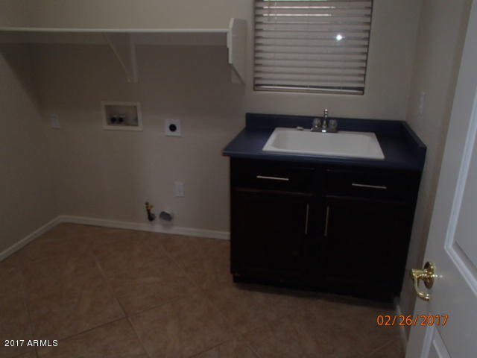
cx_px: 238
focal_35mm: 28
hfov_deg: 63.4
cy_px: 179
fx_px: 386
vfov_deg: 49.7
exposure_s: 1/30
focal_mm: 5
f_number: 3.9
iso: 200
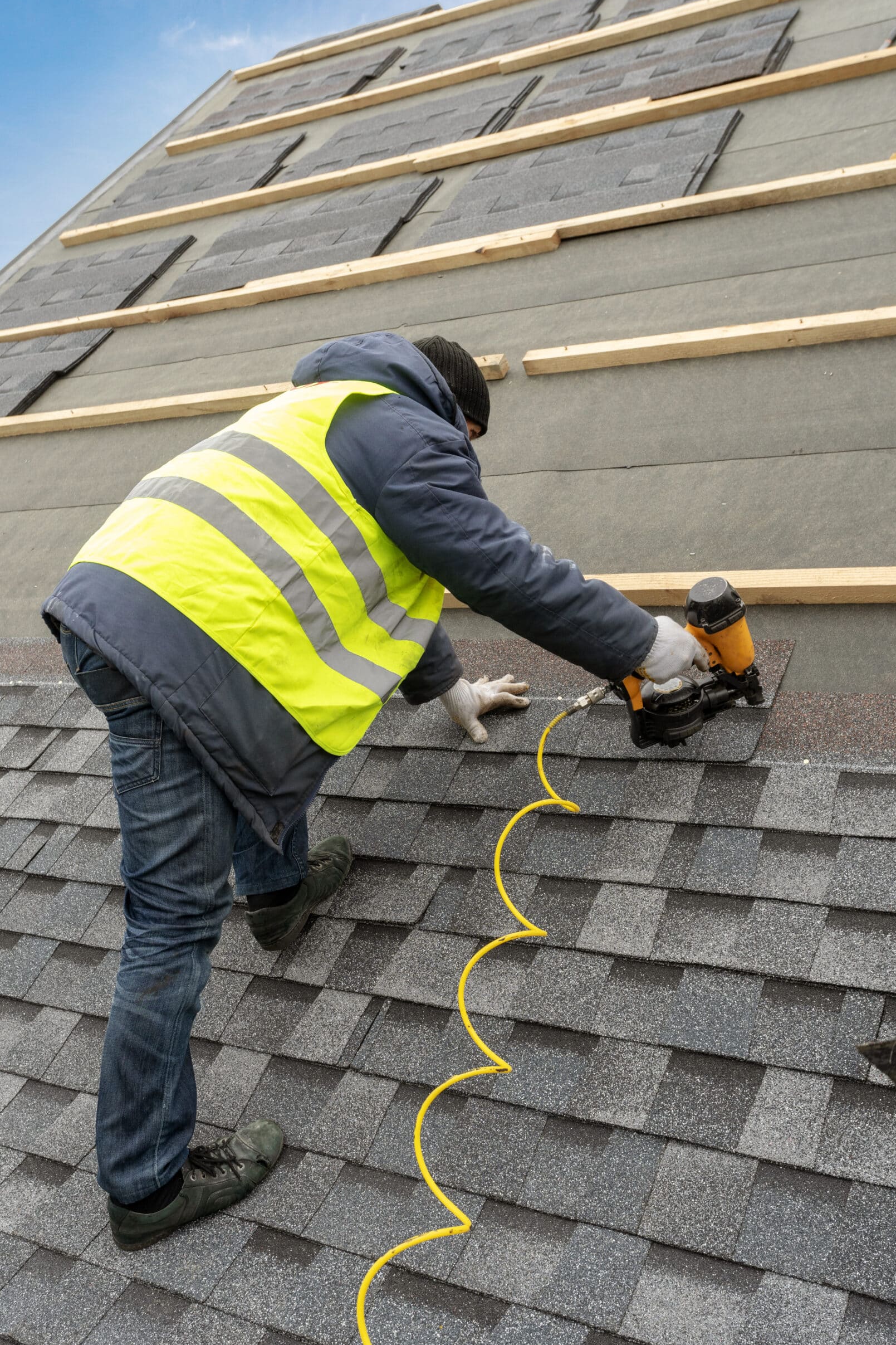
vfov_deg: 54.4
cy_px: 700
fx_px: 1307
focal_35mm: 35
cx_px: 431
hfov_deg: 37.8
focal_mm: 33
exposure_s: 1/250
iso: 1000
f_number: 9
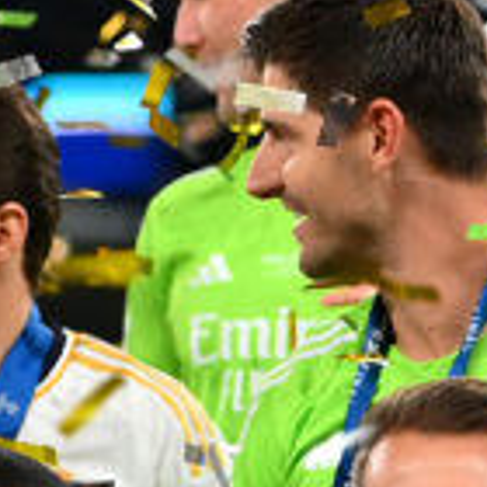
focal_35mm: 808
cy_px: -43
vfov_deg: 2.2
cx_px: -574
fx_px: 12861
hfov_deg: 2.2
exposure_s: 1/1250
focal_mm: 130
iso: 2000
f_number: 3.5
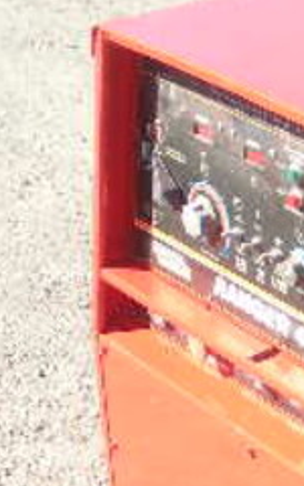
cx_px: 636
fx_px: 1684
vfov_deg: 16.3
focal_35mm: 127
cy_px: 395
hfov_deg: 9.5
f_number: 3.5
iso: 88
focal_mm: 6.3
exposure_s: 1/181
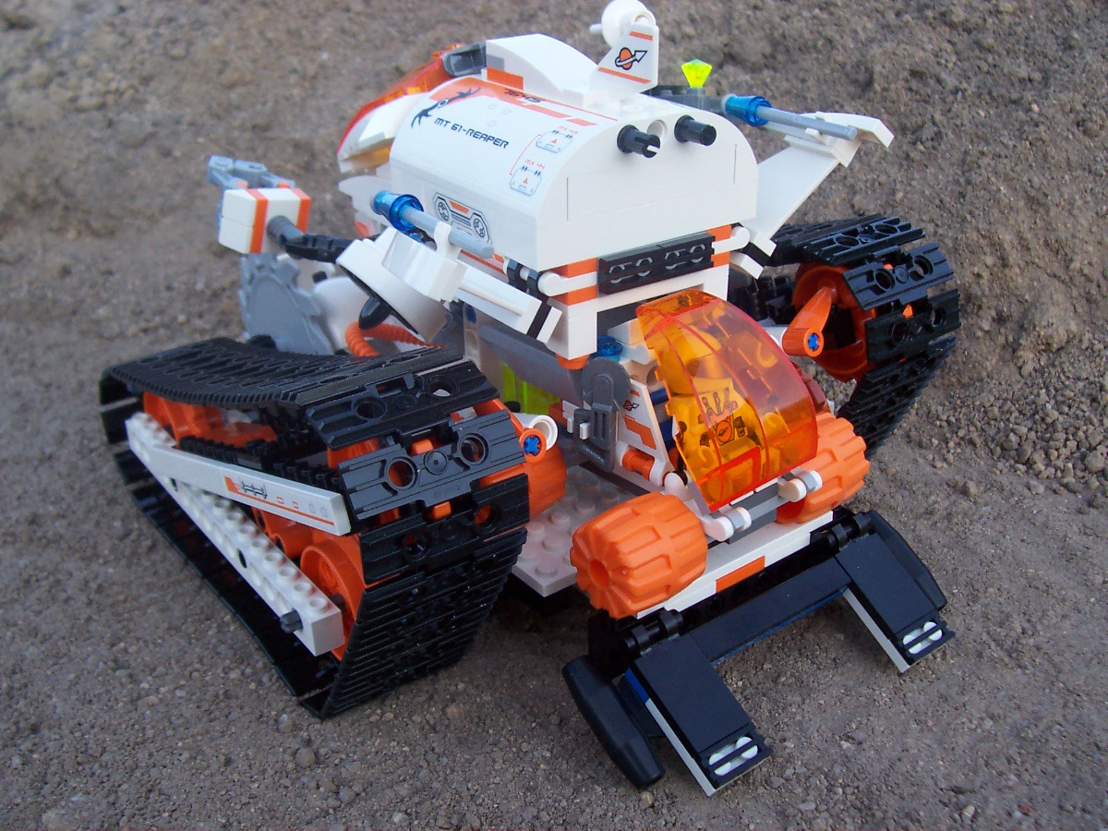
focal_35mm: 37
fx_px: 1184
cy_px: 416
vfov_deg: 38.7
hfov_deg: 50.1
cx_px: 554
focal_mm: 5.6
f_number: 2.8
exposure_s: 1/180
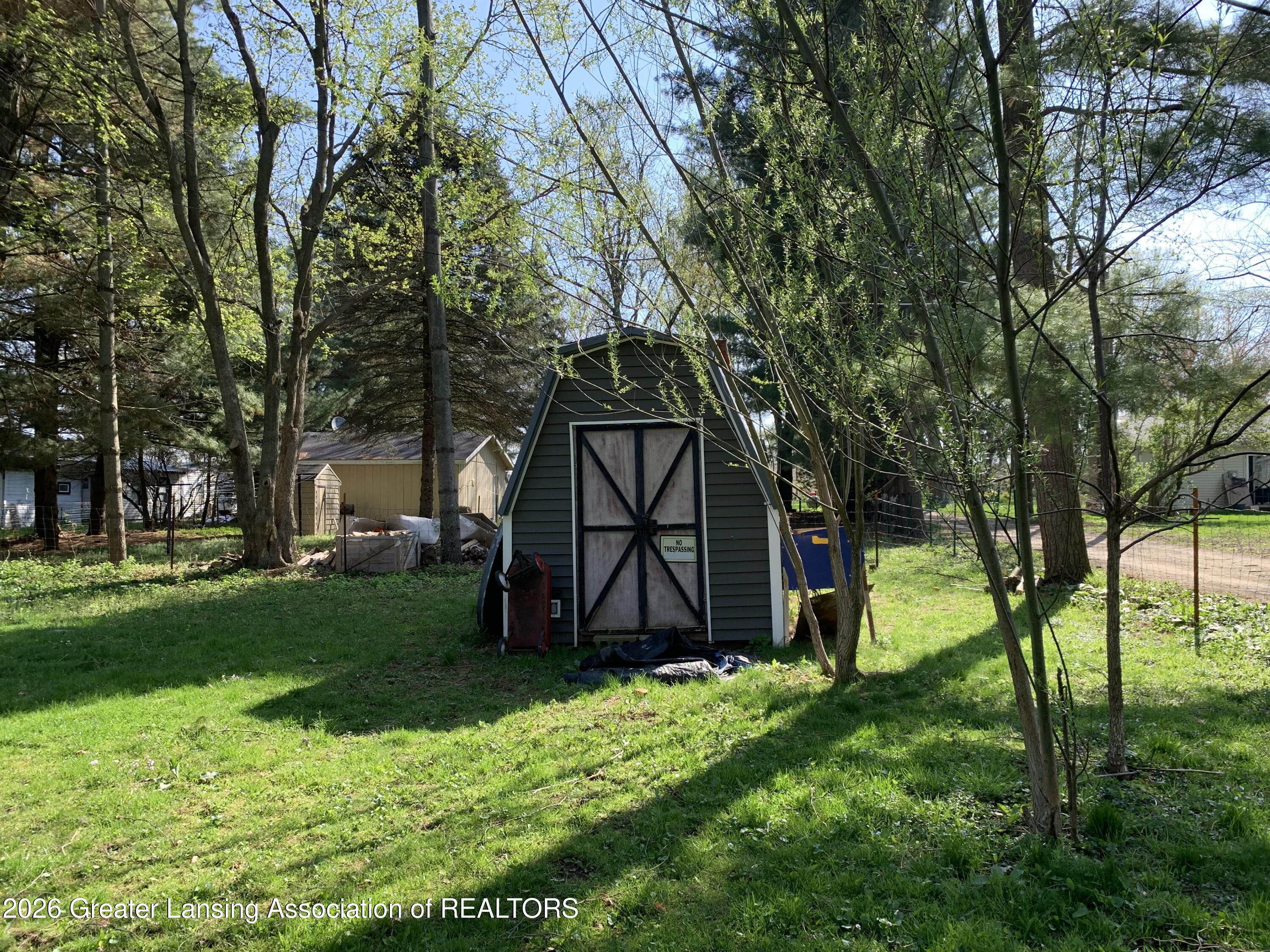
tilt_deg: -2.4
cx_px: 635
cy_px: 476
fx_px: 954
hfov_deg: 67.3
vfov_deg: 53.1
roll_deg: +0.0
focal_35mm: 26
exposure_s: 1/495
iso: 25
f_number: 1.8
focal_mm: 4.25
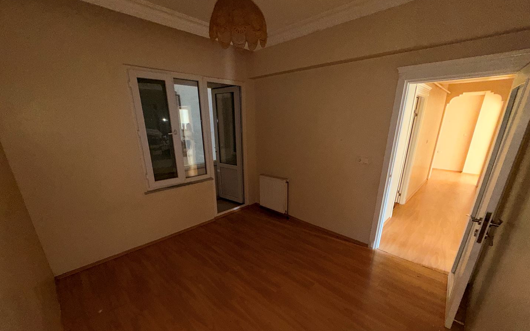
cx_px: 267
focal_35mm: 15
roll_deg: +0.8
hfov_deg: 101.5
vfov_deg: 74.3
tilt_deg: -18.2
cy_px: 190
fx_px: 217
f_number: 2.2
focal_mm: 2.22
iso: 125
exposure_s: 1/60
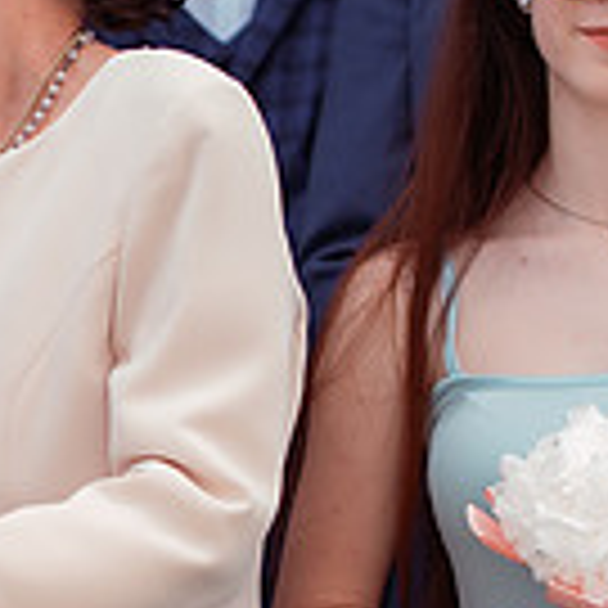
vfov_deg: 4.8
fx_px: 7293
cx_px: -44
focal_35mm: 367
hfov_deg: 4.8
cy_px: 359
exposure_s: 1/800
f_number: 3.2
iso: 400
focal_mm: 90
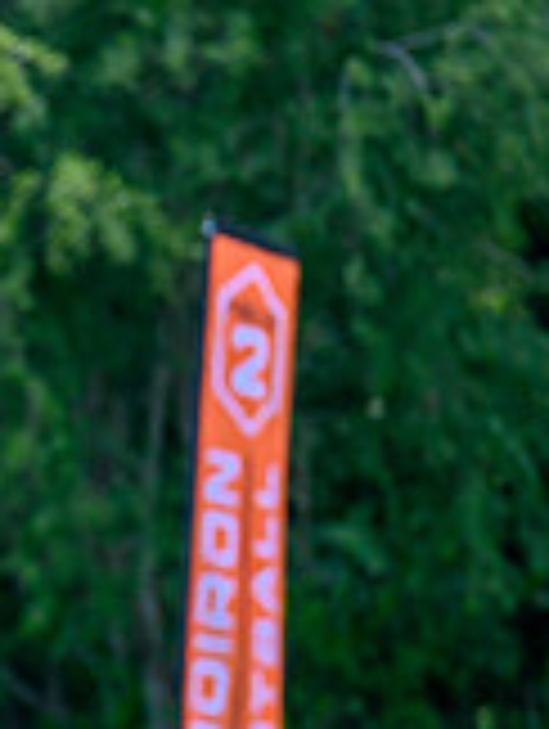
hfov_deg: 2.2
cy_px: 790
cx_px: -621
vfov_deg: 2.9
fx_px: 14489
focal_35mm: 687
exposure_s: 1/2000
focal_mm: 200
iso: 360
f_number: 3.5
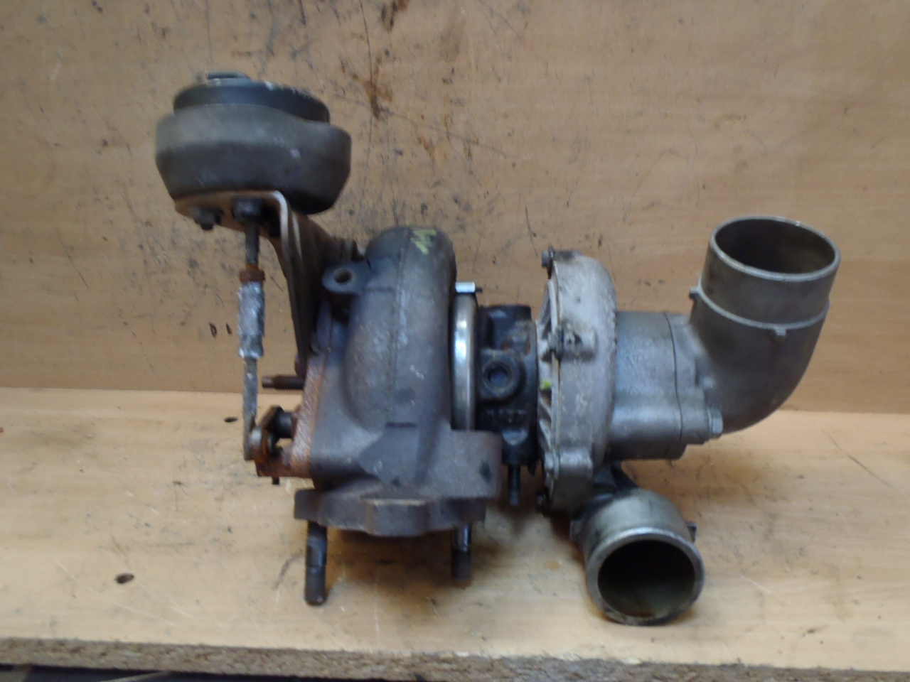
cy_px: 341
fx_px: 736
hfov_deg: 63.4
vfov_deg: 49.7
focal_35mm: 28
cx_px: 455
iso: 200
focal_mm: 5
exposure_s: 1/4
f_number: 3.9
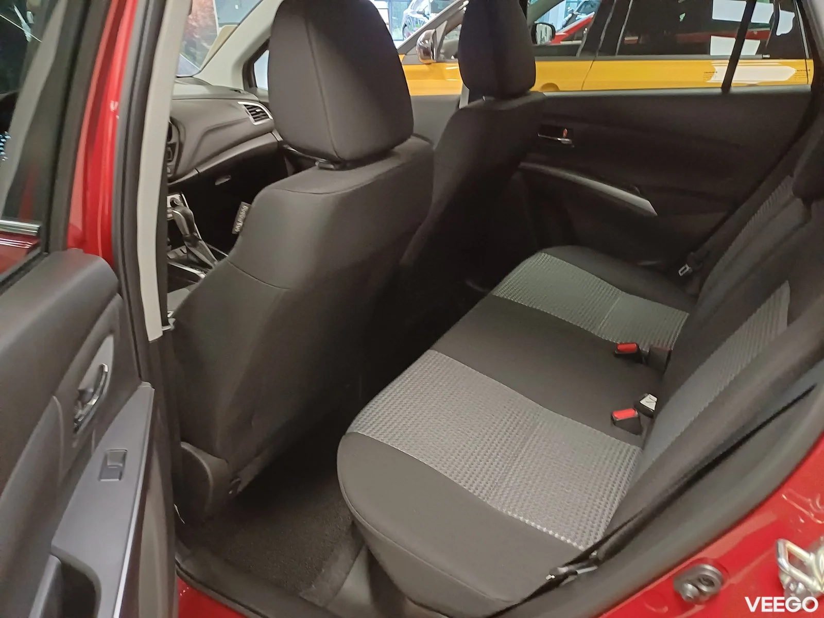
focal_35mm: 25
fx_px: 595
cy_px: 309
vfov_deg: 54.9
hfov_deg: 69.4
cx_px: 412
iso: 1600
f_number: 1.8
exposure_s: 1/20
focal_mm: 4.65
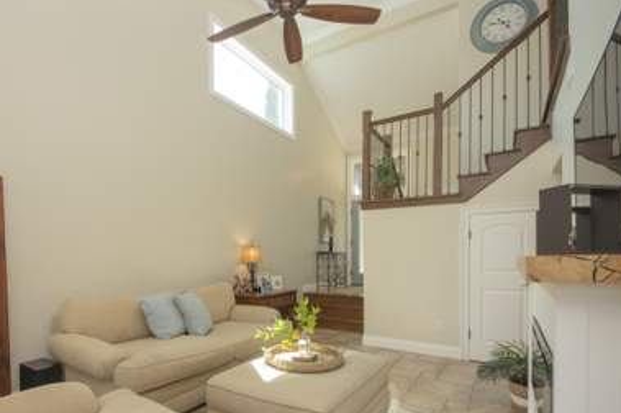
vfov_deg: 63.5
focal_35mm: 19
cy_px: 260
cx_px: 249
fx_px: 327
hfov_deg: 85.9
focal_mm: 10
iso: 400
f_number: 7.1
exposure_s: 1/60
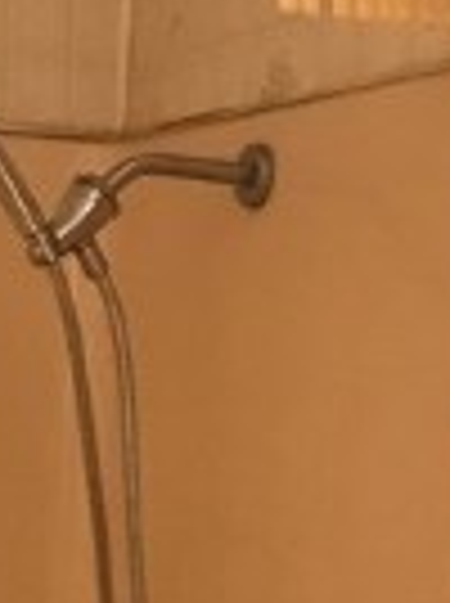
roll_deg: -2.4
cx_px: 9
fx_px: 2800
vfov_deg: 11.5
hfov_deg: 9.1
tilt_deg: -10.8
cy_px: 1044
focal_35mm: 161
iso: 100
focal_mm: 3.99
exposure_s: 1/13
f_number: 1.8
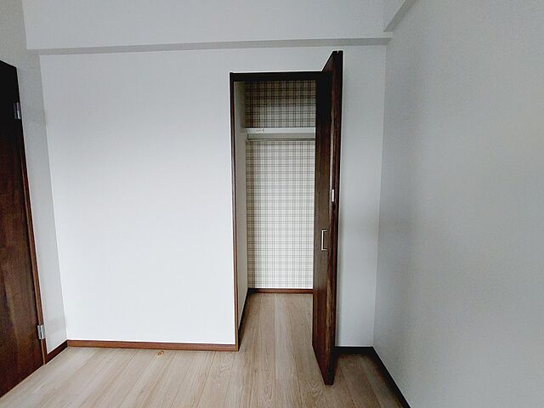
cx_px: 272
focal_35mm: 13
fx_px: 204
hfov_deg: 106.2
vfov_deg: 89.9
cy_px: 204
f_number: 2.2
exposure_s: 1/60
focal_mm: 1.74
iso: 320
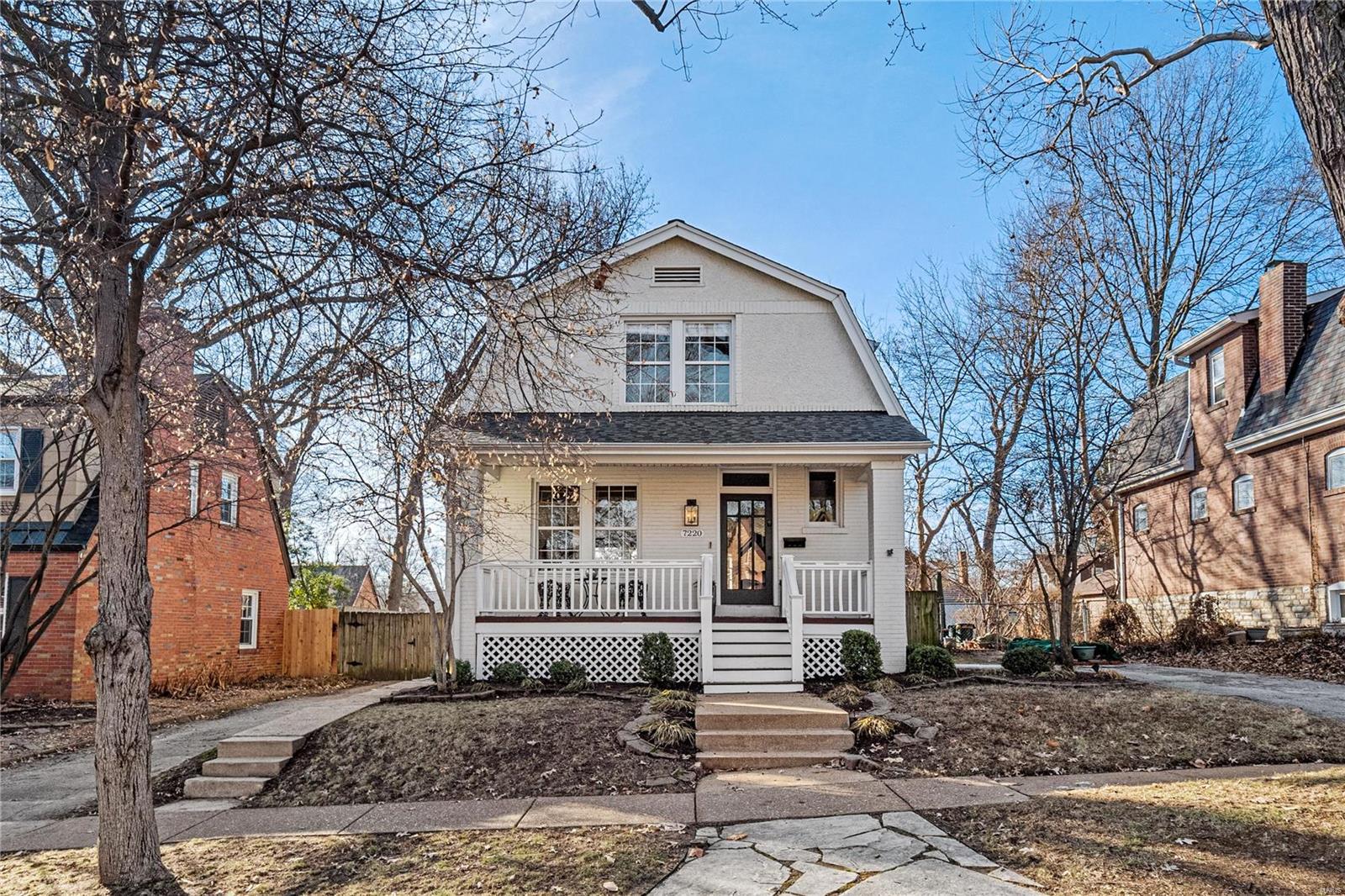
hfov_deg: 73.8
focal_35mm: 24
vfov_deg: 53.1
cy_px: 448
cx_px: 672
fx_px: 896
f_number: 8
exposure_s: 1/250
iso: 400
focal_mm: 12
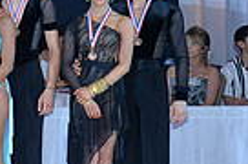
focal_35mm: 196
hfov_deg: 9.7
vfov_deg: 7.0
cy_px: 76
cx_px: -264
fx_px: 1347
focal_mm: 46
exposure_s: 1/250
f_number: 5.6
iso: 1600
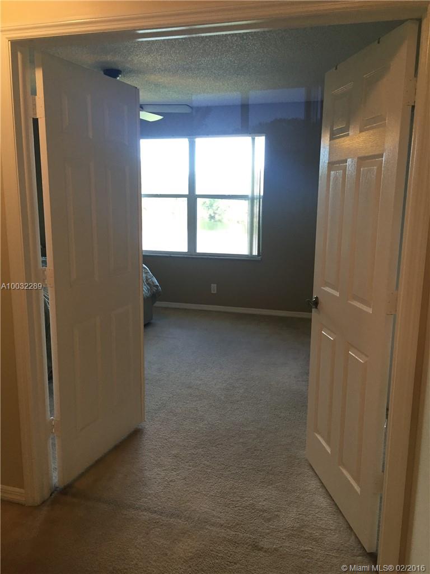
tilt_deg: -10.6
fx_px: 480
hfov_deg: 48.2
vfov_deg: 61.7
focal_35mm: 29
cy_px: 287
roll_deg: -0.8
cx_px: 215
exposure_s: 1/30
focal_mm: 4.15
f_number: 2.2
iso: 50
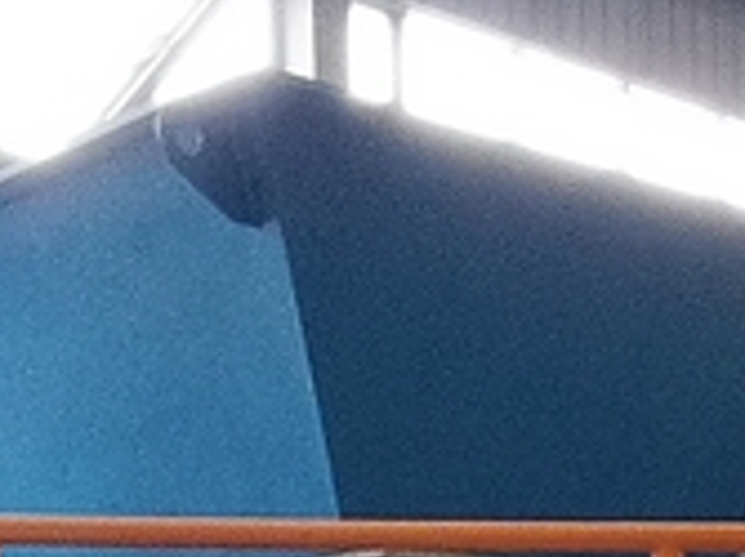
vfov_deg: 10.9
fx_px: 2624
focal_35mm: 122
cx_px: 500
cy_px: 1150
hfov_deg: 16.1
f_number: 2.4
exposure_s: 1/50
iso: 125
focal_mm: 1.78
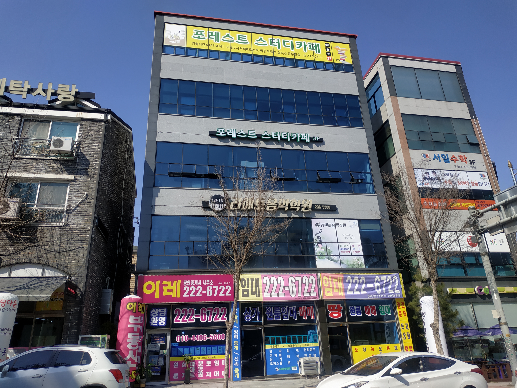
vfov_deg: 56.8
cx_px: 258
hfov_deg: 71.6
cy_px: 194
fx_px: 358
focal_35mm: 24
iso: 100
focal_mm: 3.94
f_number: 1.9
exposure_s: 1/2197
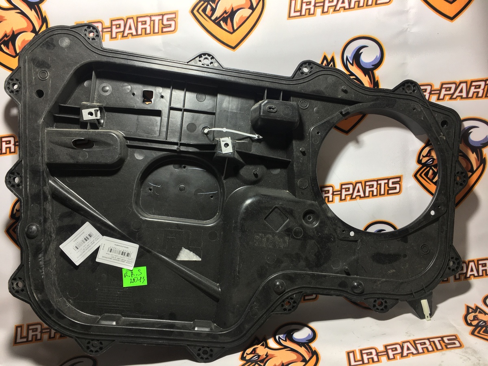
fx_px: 409
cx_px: 244
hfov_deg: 61.7
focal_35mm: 29
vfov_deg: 48.2
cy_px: 183
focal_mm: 4.15
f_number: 2.2
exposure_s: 1/50
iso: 25
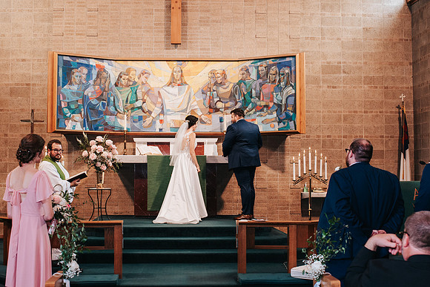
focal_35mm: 57
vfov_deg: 23.8
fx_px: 681
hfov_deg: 35.0
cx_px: 188
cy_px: 143
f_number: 3.2
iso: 640
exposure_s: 1/125
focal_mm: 35
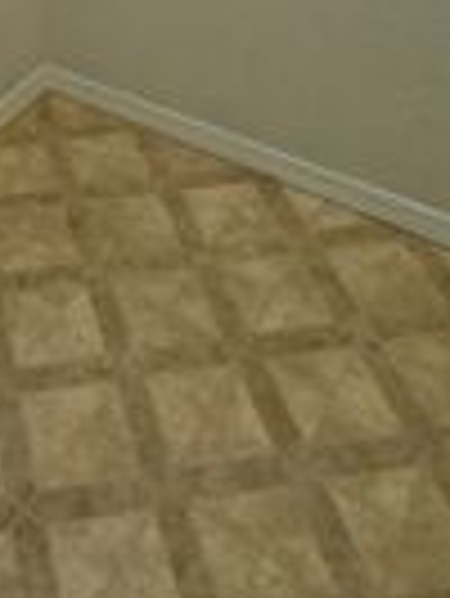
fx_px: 969
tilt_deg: -2.8
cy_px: -407
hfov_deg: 24.5
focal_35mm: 56
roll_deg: +2.0
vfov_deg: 23.3
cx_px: -36
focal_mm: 2.22
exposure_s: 1/120
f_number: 2.2
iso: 80
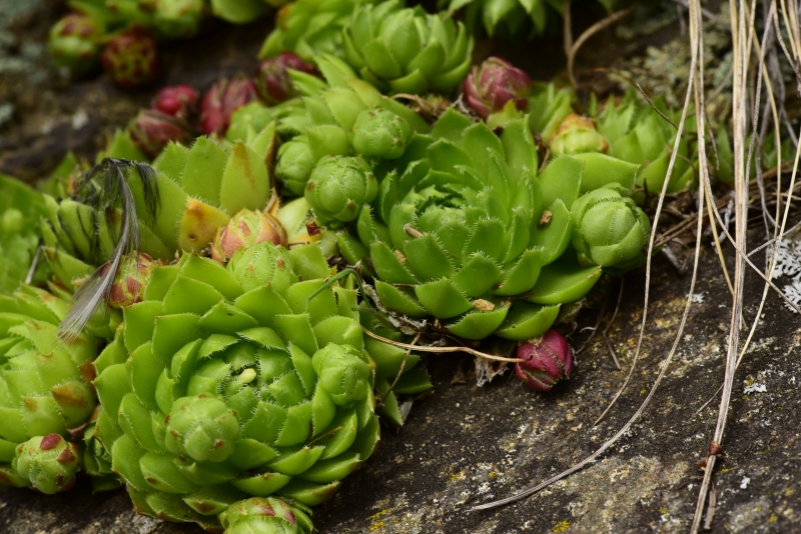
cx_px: 400
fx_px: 2337
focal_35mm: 105
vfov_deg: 13.1
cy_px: 267
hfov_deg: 19.4
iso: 800
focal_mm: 105
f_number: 20
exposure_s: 1/200
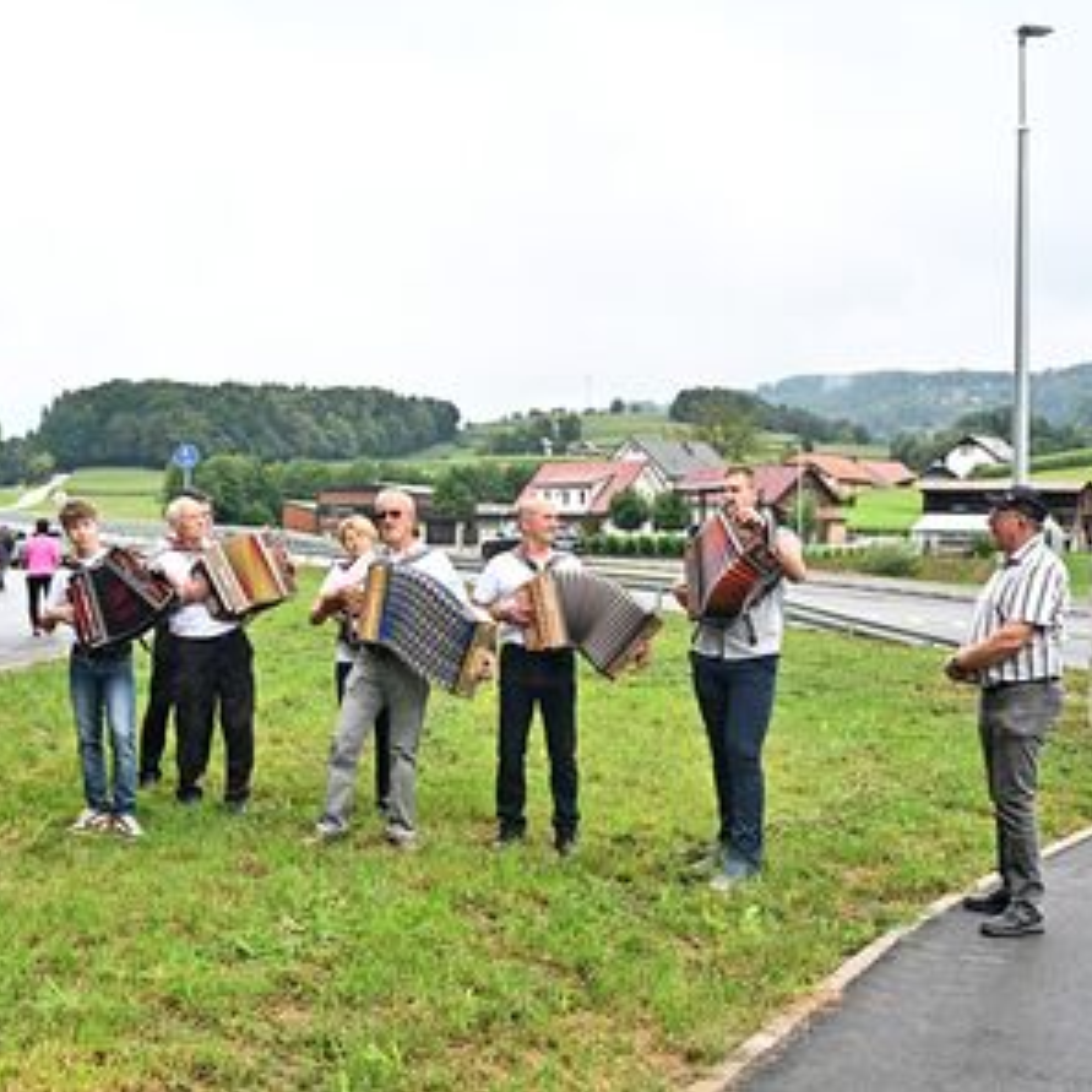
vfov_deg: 37.6
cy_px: 544
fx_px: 1606
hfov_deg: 37.5
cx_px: 493
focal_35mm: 45
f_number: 6.3
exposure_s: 1/2500
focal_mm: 35
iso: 1600
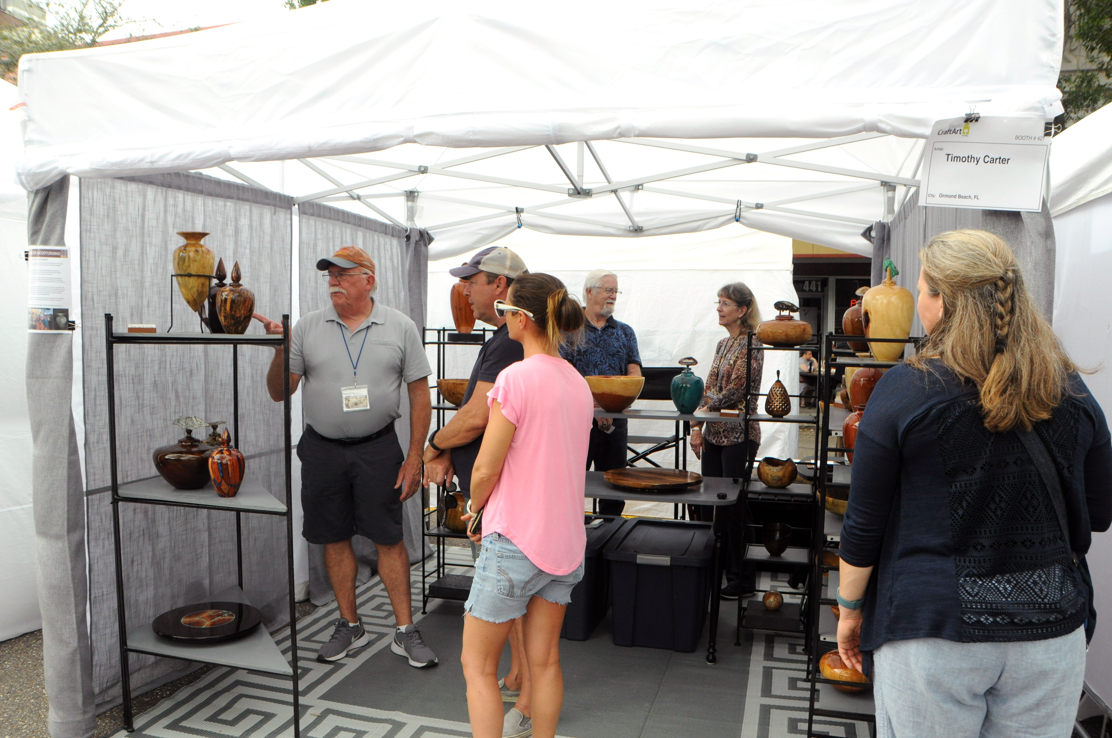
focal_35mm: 27
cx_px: 556
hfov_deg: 67.4
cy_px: 369
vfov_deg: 47.8
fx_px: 833
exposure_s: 1/320
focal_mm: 18
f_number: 9
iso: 800
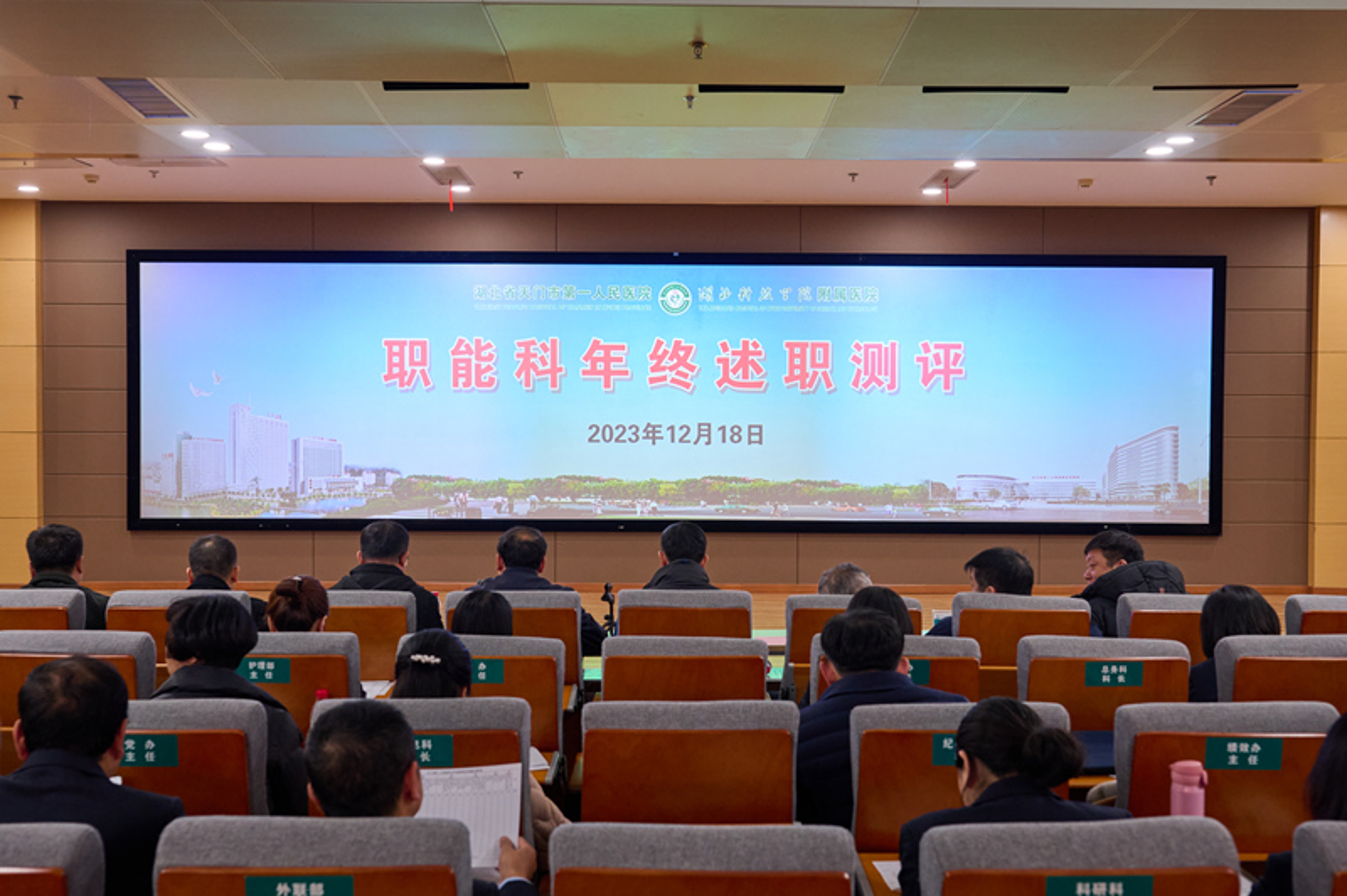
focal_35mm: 36
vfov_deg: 36.8
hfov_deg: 53.2
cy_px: 448
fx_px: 1346
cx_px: 674
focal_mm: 24
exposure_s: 1/80
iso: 400
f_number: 3.5
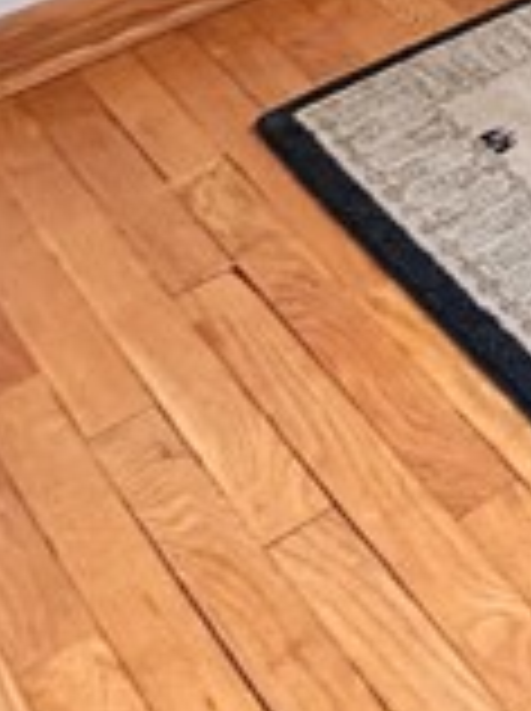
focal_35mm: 91
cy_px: -490
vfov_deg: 18.0
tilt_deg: -20.1
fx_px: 1866
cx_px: 1566
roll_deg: -2.4
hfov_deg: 11.0
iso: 320
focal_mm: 2.22
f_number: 2.2
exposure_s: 1/63
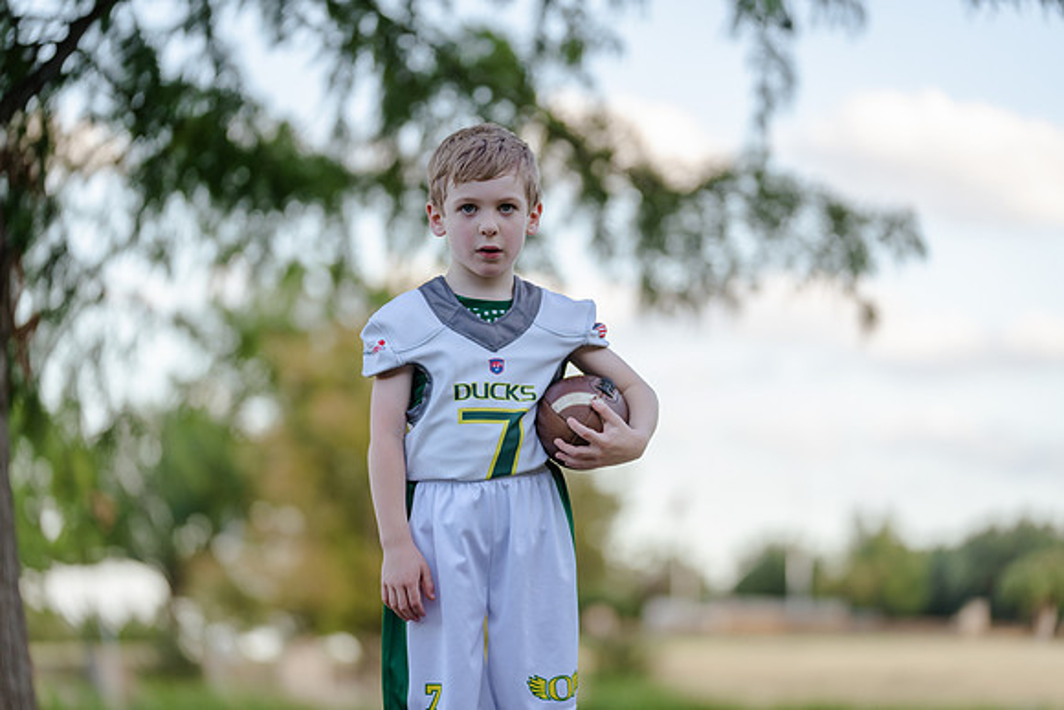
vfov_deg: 10.5
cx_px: 532
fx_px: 3873
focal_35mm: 131
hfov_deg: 15.6
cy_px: 355
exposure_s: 1/320
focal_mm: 131
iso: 160
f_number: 2.8
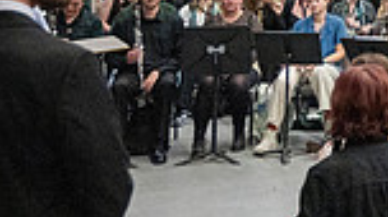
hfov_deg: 18.5
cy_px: -137
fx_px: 986
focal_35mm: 96
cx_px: 651
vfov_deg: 11.8
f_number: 4
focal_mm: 24
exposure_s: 1/500
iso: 10000
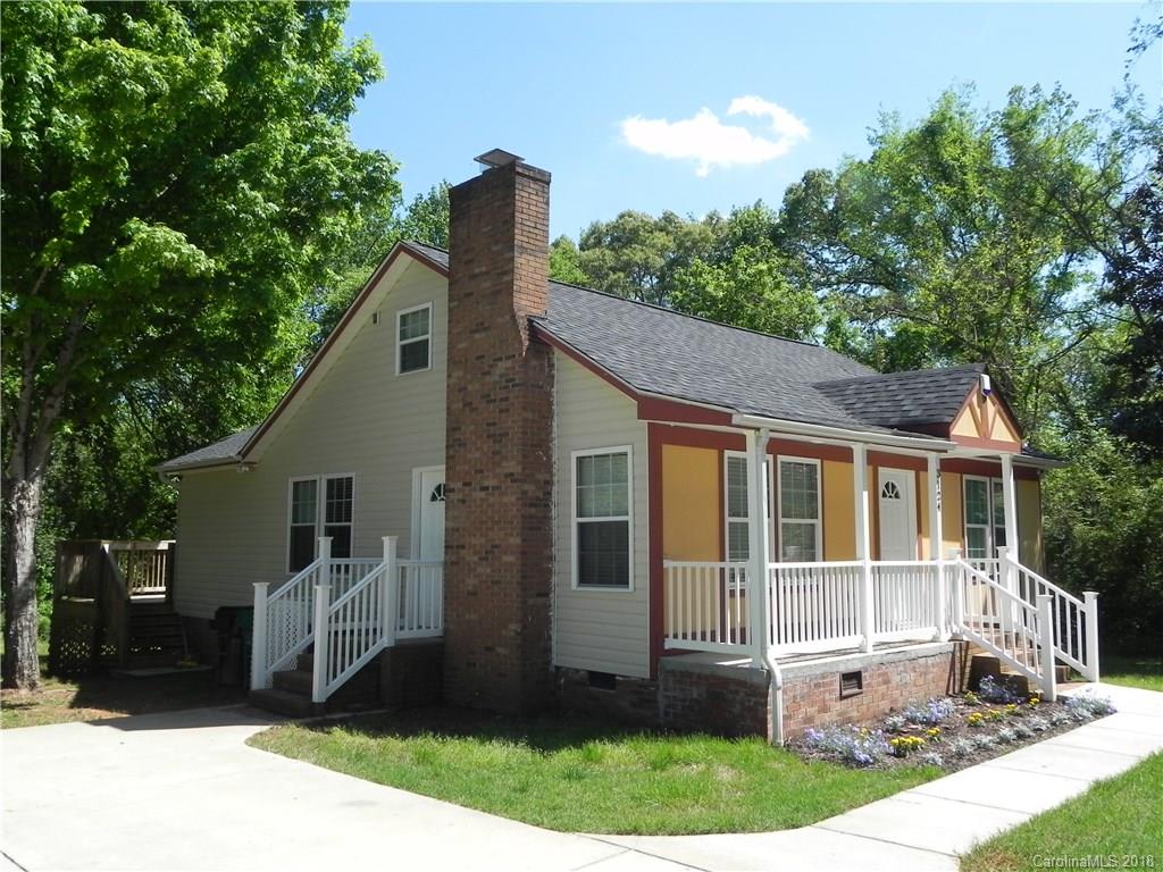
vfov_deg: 48.2
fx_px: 974
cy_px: 436
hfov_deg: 61.7
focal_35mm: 29
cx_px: 582
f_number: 6.3
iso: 160
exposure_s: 1/306
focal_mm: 5.2
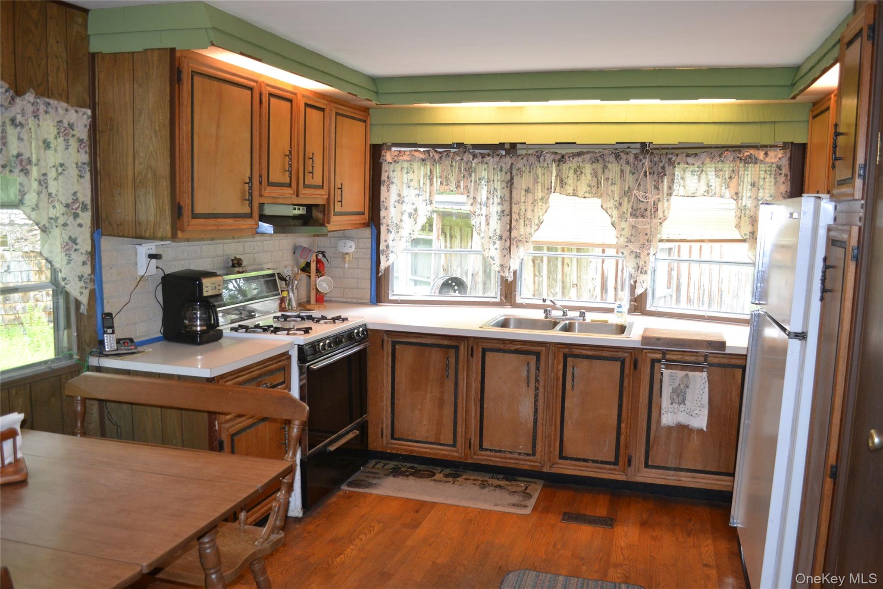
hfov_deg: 61.9
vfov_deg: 43.6
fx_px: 736
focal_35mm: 30
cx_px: 442
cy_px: 294
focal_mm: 20
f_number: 3.8
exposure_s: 1/60
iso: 900
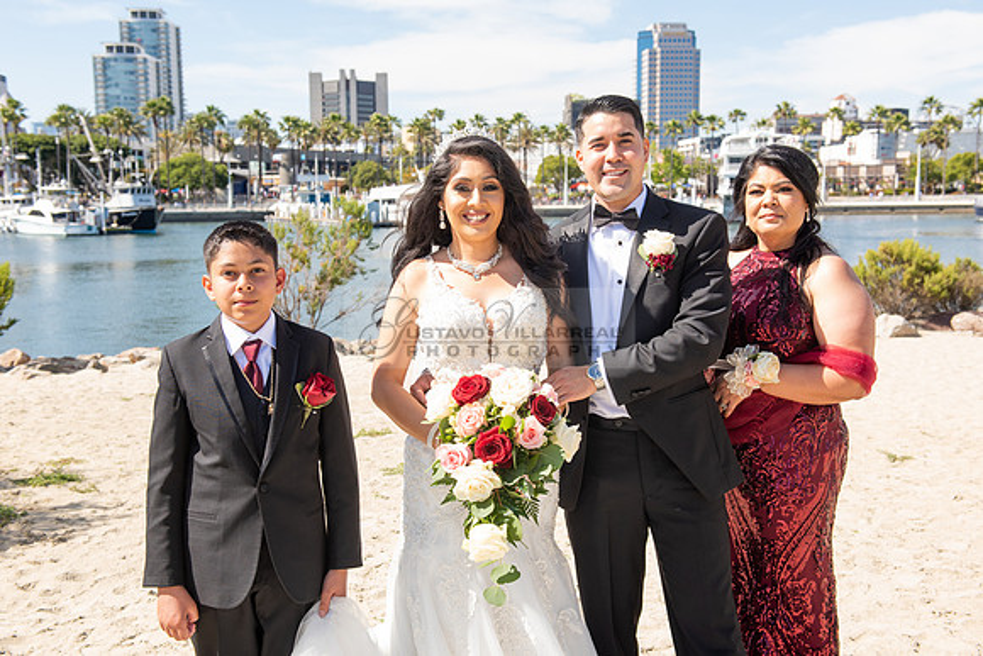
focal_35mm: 42
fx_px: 1147
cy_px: 328
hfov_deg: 46.4
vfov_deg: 31.9
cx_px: 492
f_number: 7.1
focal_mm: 42
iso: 200
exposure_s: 1/320
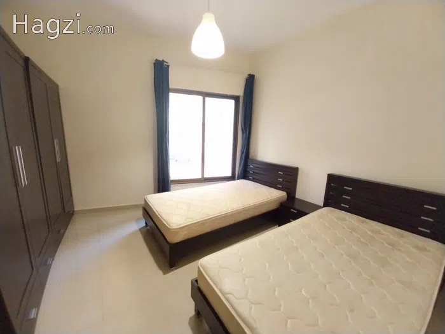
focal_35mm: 13
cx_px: 222
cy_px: 167
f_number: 2.2
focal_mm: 1.3
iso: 250
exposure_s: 1/14
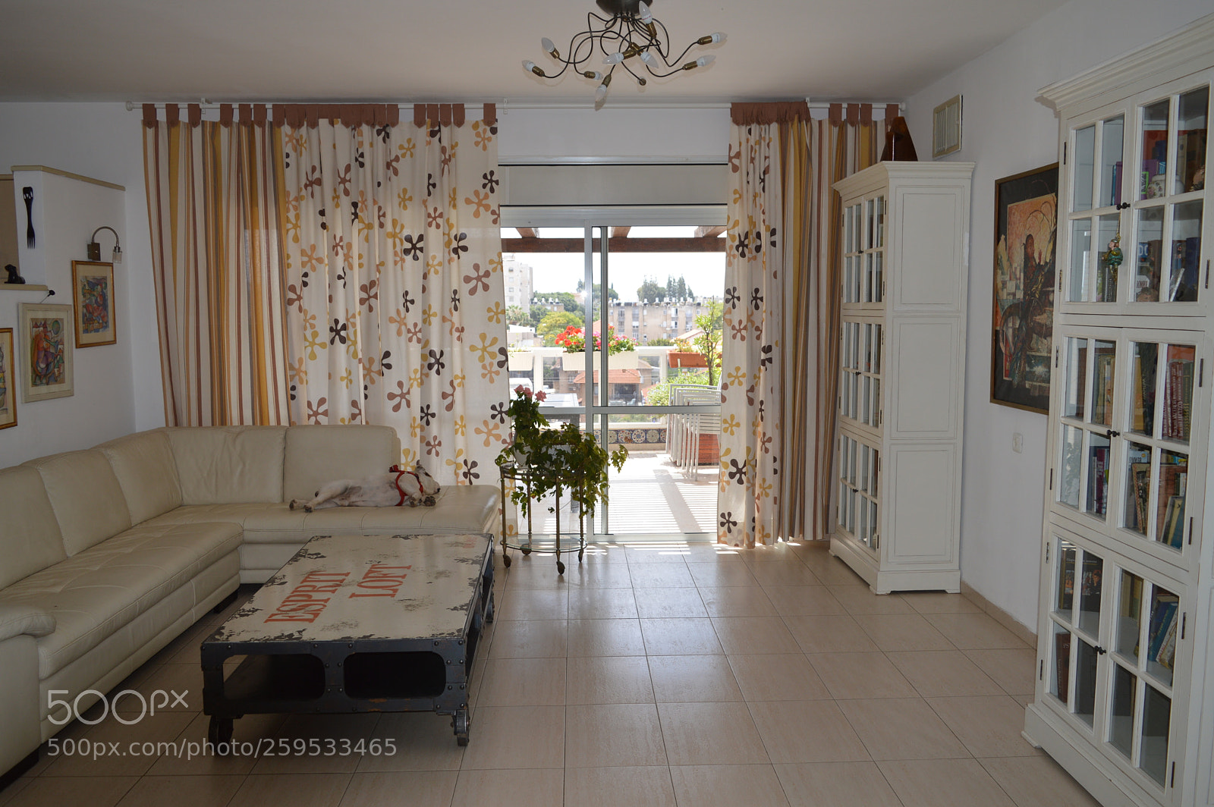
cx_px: 607
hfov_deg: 62.0
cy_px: 404
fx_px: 1011
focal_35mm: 30
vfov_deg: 43.5
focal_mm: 20
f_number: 5.6
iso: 100
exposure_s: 1/200
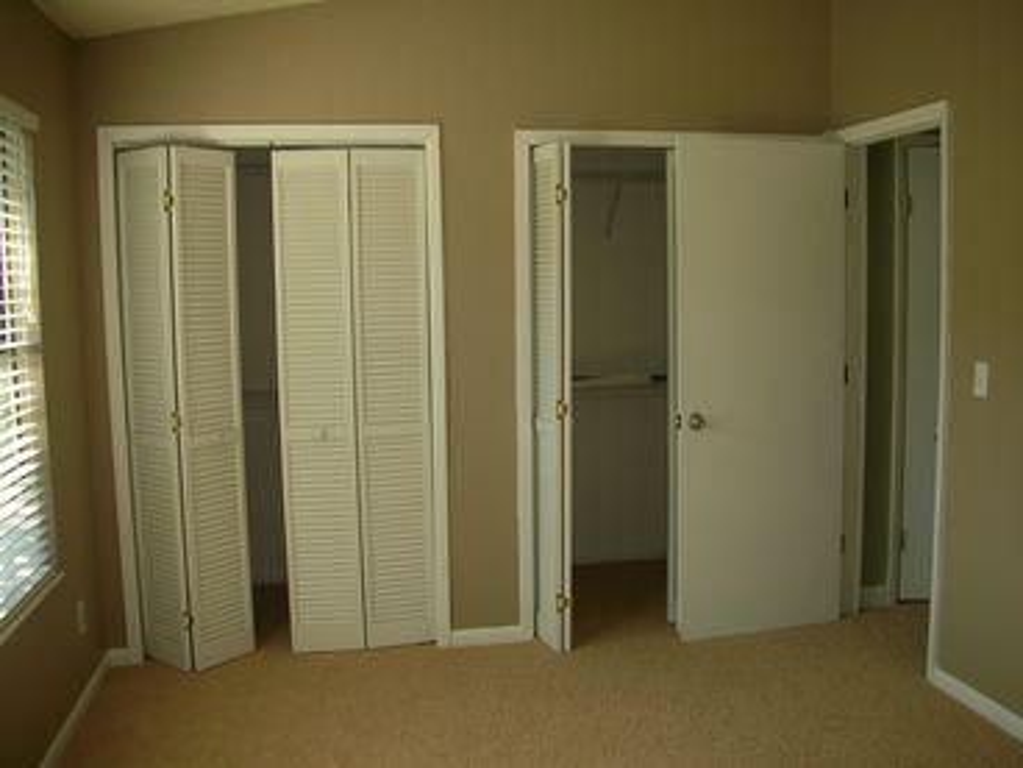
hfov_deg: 52.6
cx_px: 512
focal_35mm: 35
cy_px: 384
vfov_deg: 40.7
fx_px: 1034
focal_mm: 5.8
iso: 50
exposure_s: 1/62
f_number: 3
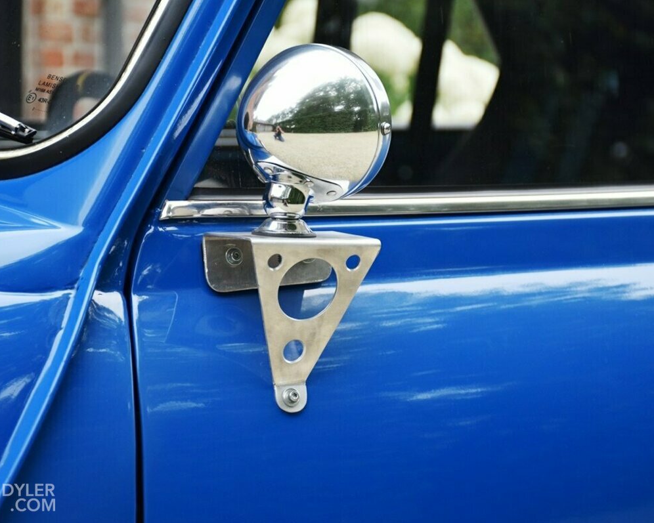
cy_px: 262
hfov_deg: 20.2
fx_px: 1839
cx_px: 344
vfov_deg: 16.2
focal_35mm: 95
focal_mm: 56
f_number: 4.8
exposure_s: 1/250
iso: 400
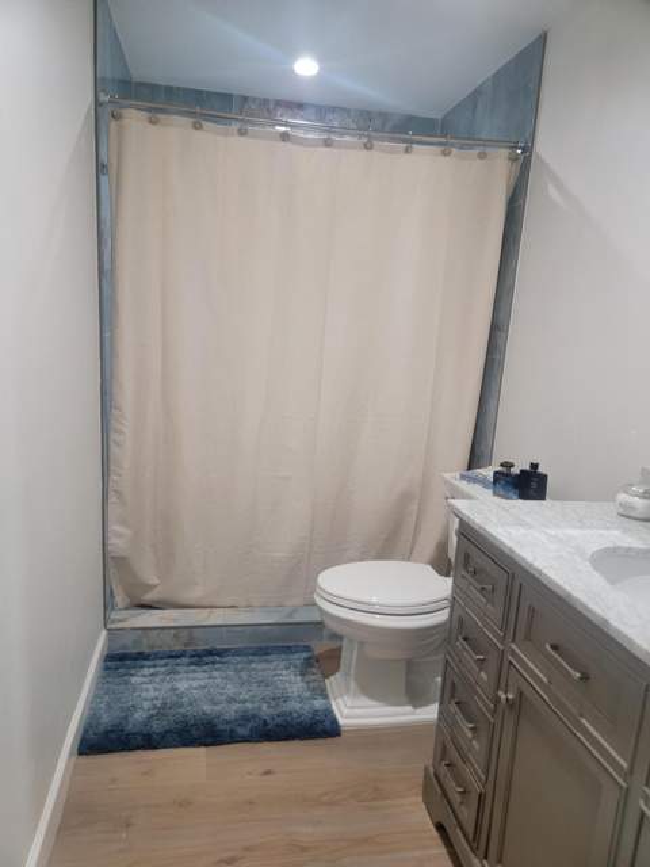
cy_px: 434
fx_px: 601
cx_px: 325
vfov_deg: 71.6
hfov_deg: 56.8
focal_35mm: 24
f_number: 1.8
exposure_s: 1/60
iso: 250
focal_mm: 6.7
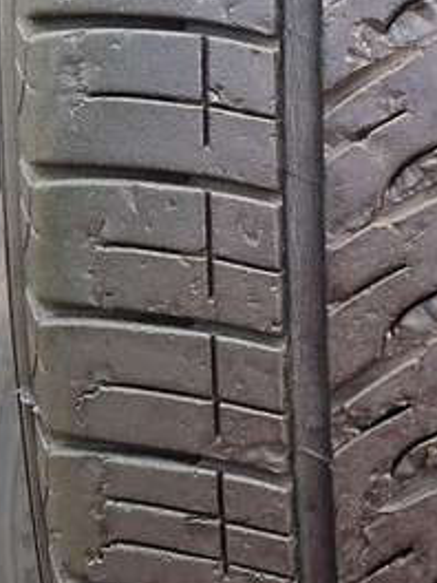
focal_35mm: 94
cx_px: 611
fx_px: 1582
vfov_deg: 20.3
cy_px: 9
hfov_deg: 14.8
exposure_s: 1/235
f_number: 1.8
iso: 50
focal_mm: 5.4
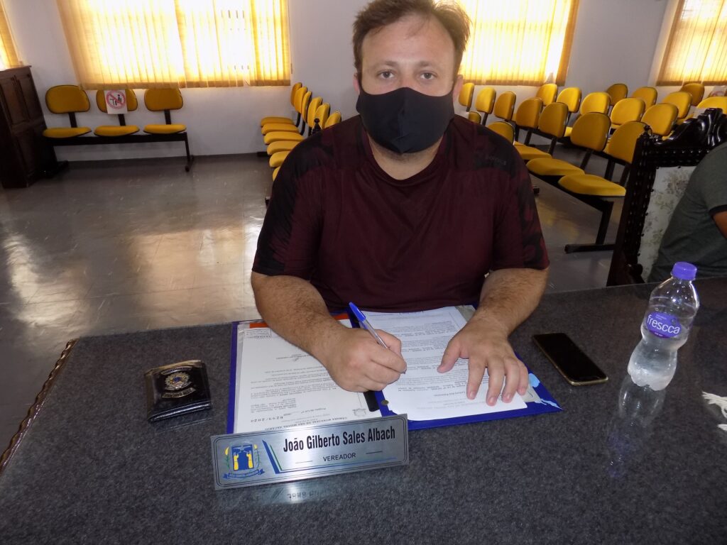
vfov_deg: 58.9
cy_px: 272
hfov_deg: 73.9
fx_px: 483
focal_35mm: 23
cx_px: 364
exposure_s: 1/30
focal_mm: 4
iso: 200
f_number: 3.1
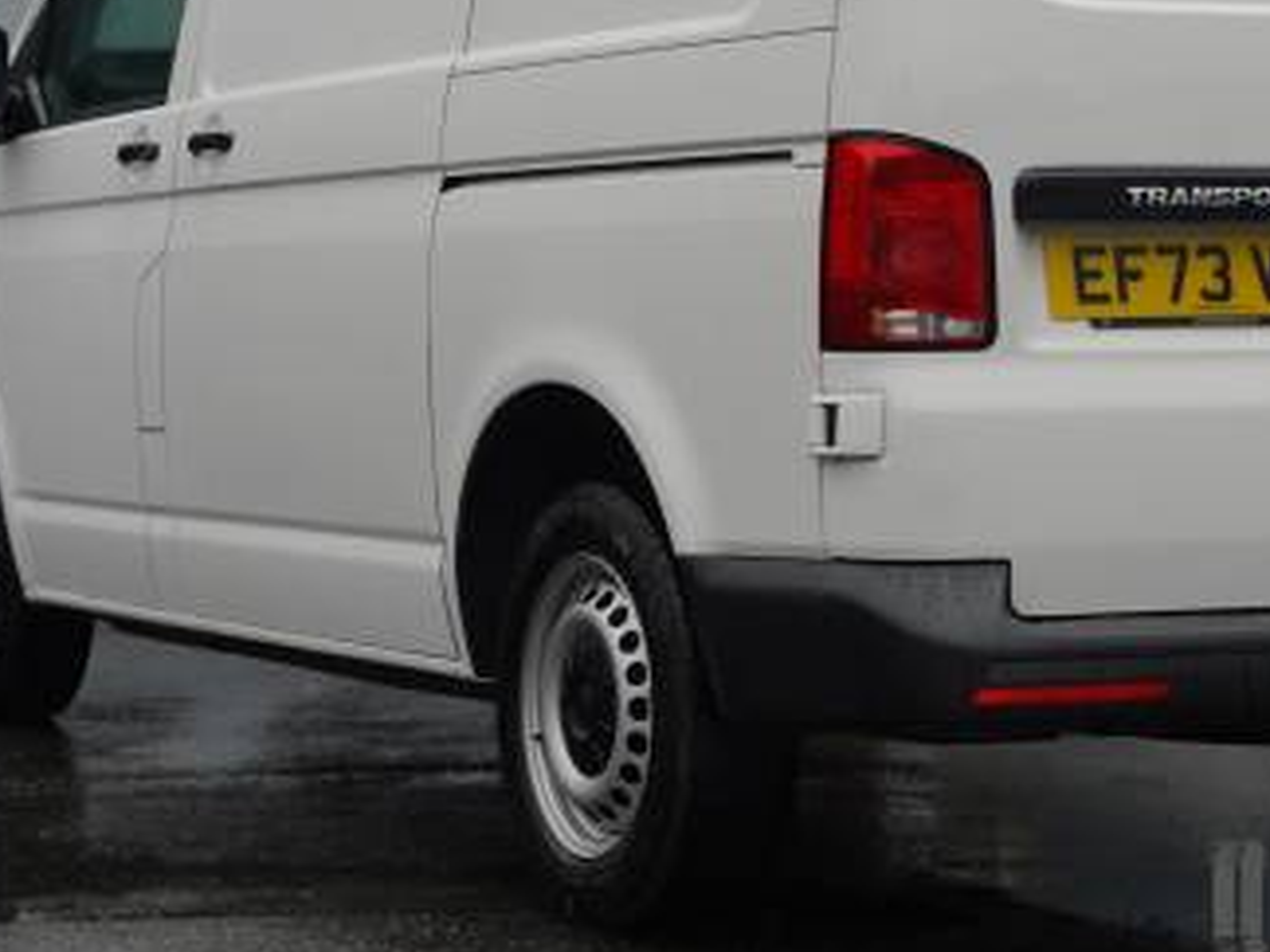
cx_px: 886
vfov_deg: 13.3
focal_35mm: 111
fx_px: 4057
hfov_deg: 17.7
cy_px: 208
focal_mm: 58.3
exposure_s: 1/125
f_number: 4.5
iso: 100
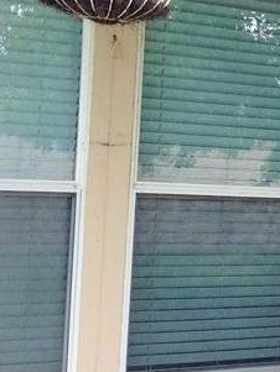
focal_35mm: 119
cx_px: 442
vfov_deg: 16.5
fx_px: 1283
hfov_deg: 11.8
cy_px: 166
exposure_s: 1/264
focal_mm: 4.28
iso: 50
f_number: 2.4
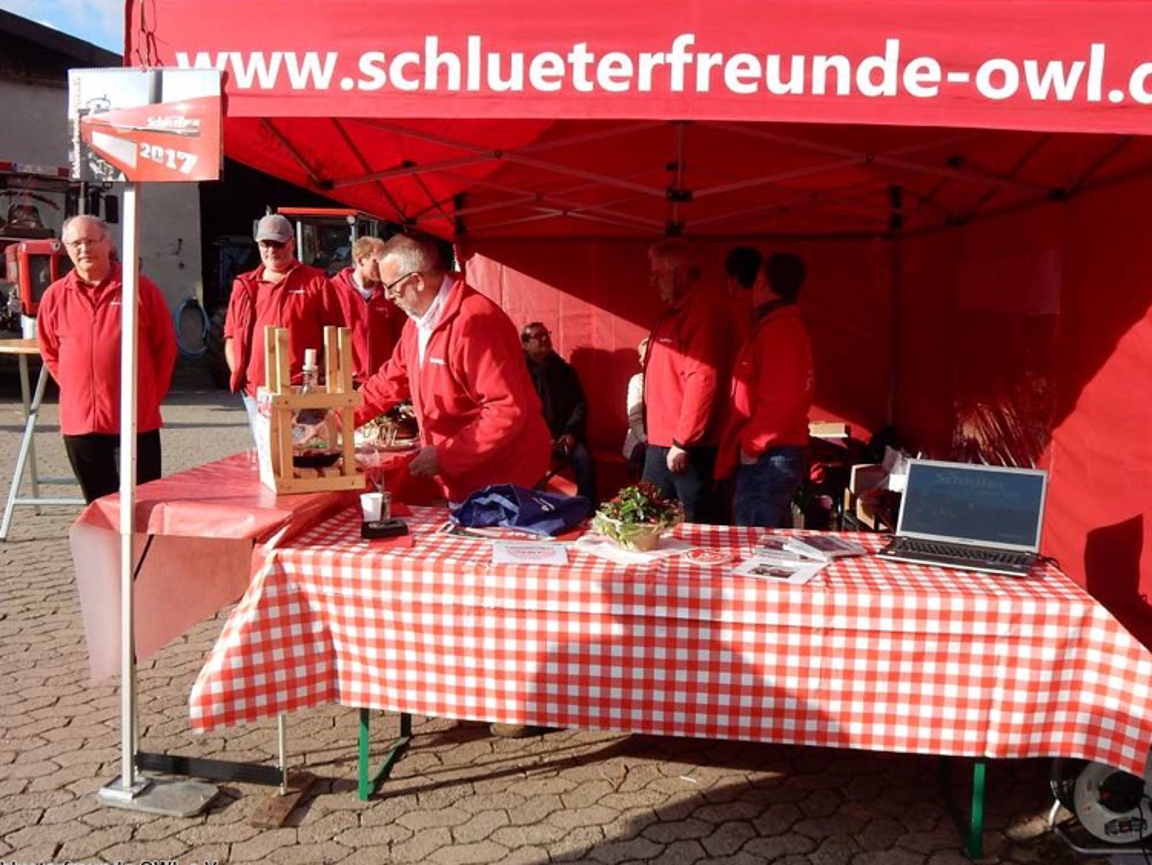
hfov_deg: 56.8
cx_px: 578
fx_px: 1065
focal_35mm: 32
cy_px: 429
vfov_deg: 44.2
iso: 125
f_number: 4
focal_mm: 5.4
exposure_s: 1/640
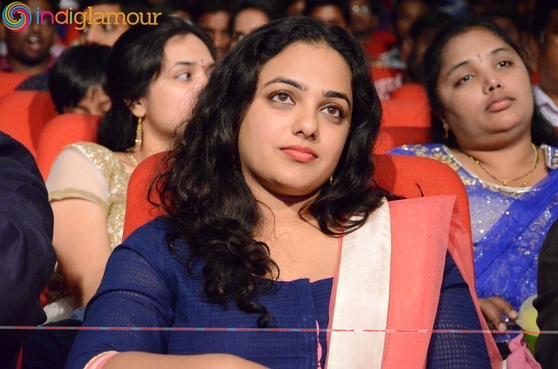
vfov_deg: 10.1
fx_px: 2088
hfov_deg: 15.2
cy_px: 184
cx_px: 279
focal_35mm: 135
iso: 8000
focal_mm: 90
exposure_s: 1/125
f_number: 5.6
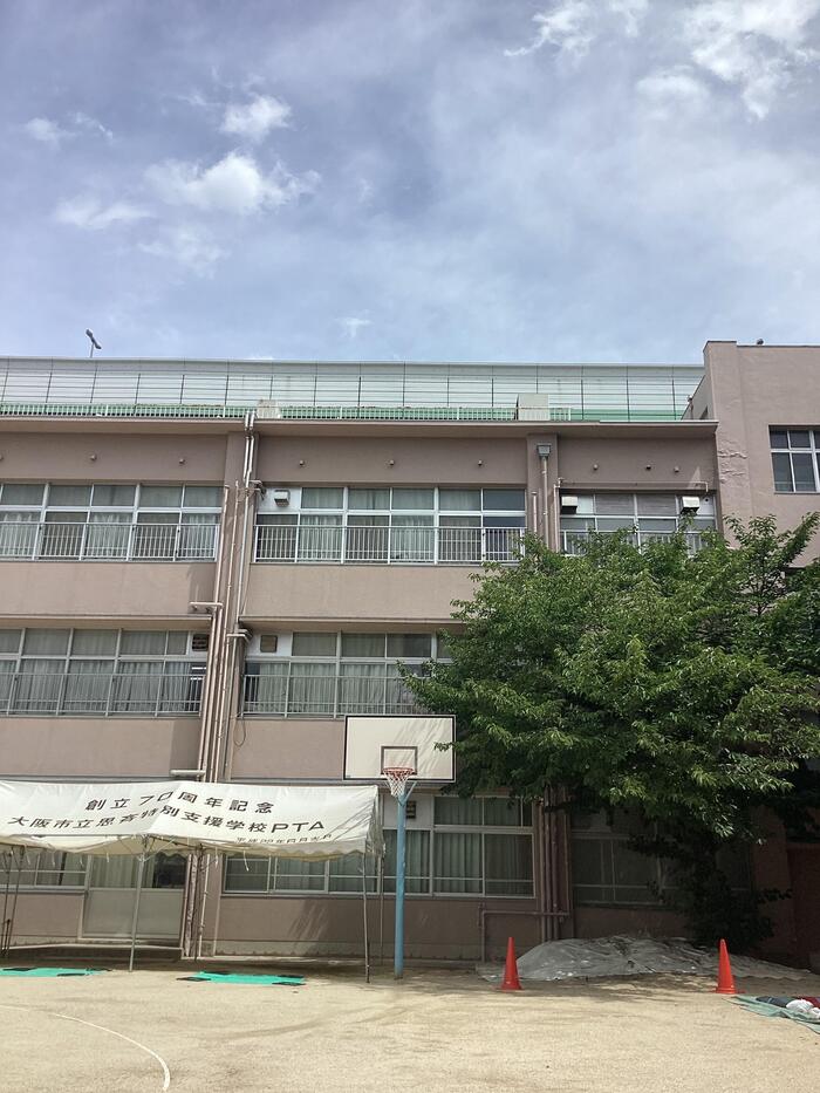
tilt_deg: +19.4
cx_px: 410
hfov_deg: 45.5
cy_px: 546
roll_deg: -2.3
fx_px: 979
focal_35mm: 31
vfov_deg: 58.3
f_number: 2.4
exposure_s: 1/1942
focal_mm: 3.3
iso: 25
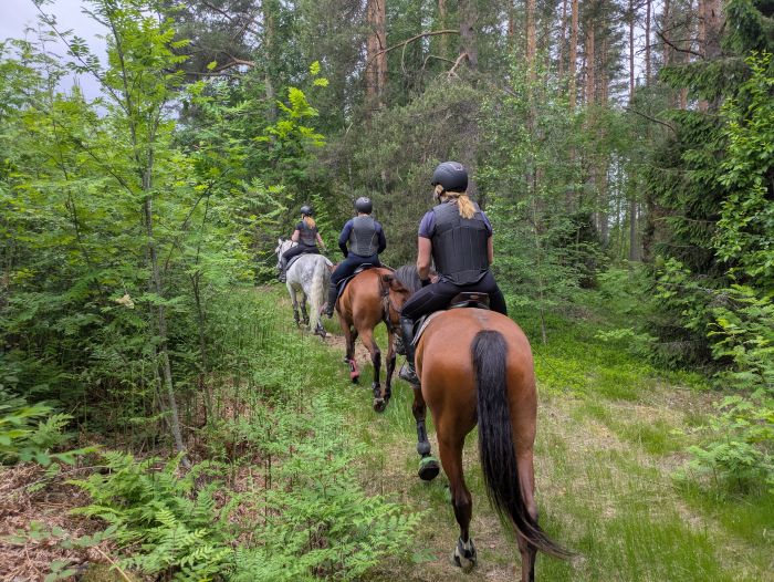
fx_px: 559
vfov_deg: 54.9
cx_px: 387
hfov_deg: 69.4
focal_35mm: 25
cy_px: 291
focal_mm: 5.43
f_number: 1.89
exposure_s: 1/317
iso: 52
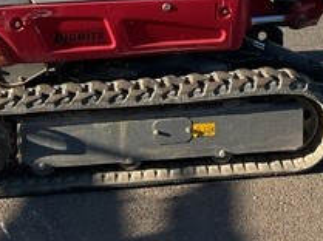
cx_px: 264
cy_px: -102
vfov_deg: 15.5
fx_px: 829
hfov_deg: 21.7
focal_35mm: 89
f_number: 1.8
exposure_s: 1/1168
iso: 16
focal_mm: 3
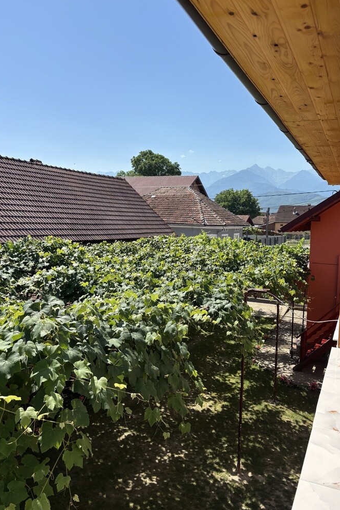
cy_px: 250
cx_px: 192
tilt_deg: -3.9
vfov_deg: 65.5
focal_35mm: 28
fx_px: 397
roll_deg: -1.9
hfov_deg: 46.3
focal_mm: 5.96
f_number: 1.6
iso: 50
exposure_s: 1/3413
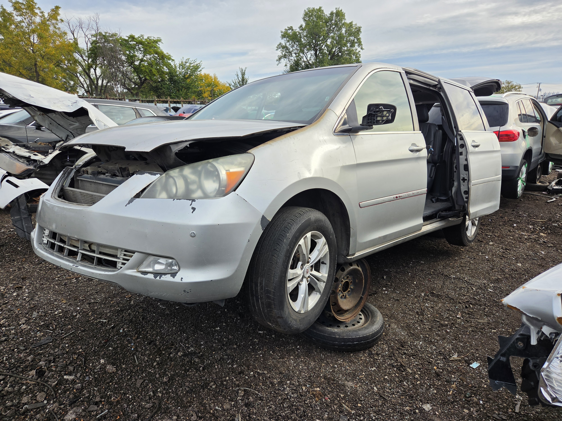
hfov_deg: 73.9
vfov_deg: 58.9
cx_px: 281
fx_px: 373
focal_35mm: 23
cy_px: 210
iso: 80
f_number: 1.8
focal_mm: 5.4
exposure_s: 1/3168
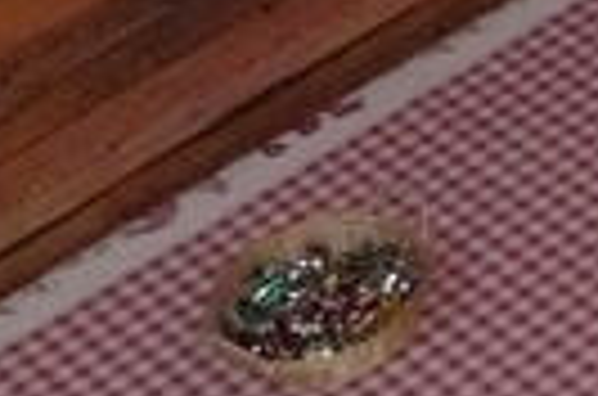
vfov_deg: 5.6
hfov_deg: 8.1
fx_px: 3745
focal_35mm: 226
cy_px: -824
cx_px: 1673
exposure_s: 1/30
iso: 400
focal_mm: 6
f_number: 5
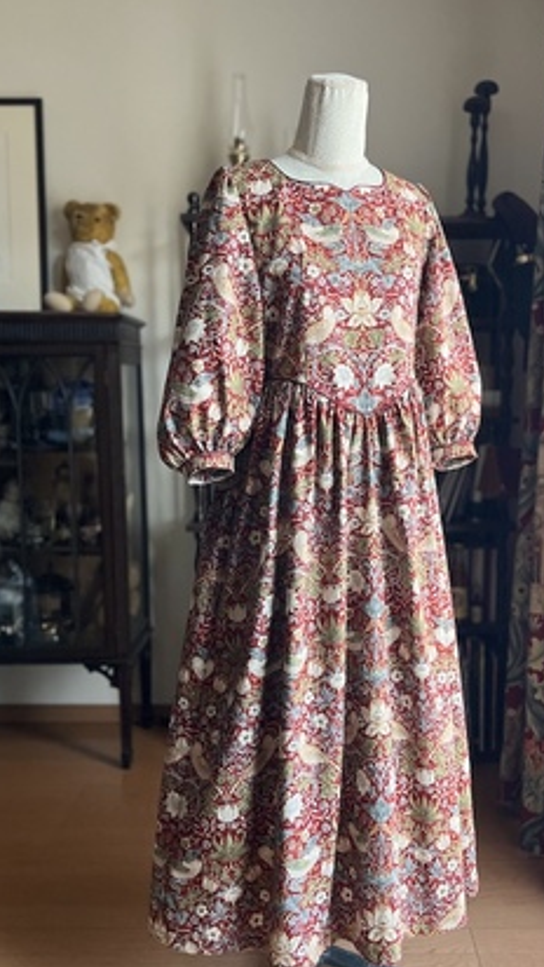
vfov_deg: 59.5
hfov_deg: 35.6
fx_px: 846
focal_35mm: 33
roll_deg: -0.3
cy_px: 502
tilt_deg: -7.4
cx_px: 321
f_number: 1.6
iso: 160
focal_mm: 5.1
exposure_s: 1/60
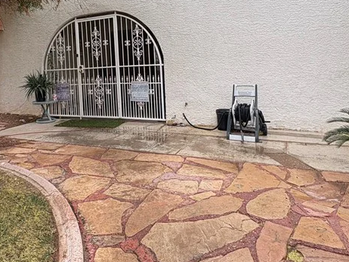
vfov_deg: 44.2
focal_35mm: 31
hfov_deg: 56.9
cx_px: 113
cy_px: 69
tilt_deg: -1.7
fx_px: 313
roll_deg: +4.0
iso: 50
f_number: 2.2
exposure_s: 1/99
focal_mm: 2.22
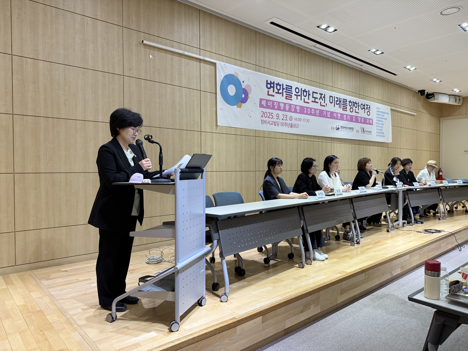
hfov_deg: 71.6
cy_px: 176
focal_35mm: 24
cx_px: 234
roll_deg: -0.1
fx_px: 324
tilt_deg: -1.6
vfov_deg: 56.8
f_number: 1.78
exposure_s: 1/60
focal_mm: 6.76
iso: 200
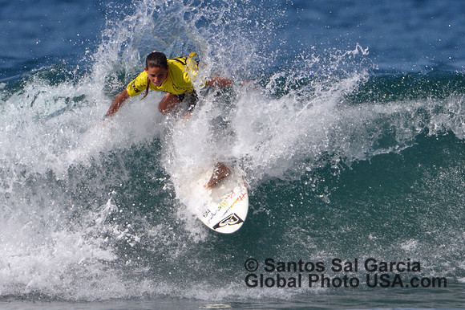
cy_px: 155
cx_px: 232
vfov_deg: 1.7
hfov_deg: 2.5
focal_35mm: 825
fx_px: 10650
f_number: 7.1
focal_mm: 550
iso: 400
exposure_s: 1/1600
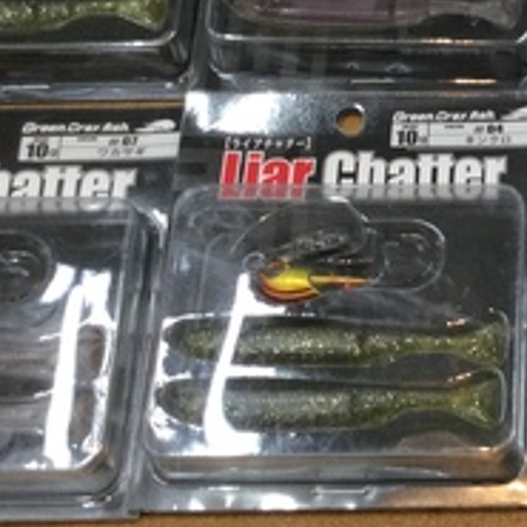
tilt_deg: -61.5
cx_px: 598
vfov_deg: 19.4
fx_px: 1533
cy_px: 122
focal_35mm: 89
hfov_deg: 18.7
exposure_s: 1/40
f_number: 2.4
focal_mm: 3.3
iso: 32
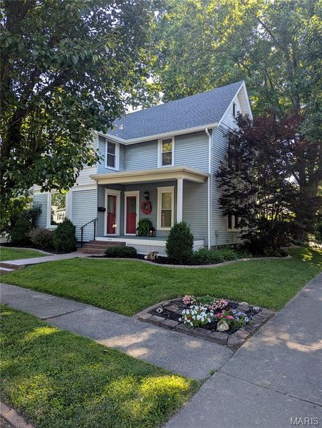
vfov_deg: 71.5
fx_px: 297
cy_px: 214
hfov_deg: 56.9
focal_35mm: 24
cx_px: 161
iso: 45
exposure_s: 1/223
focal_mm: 6.81
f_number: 1.85
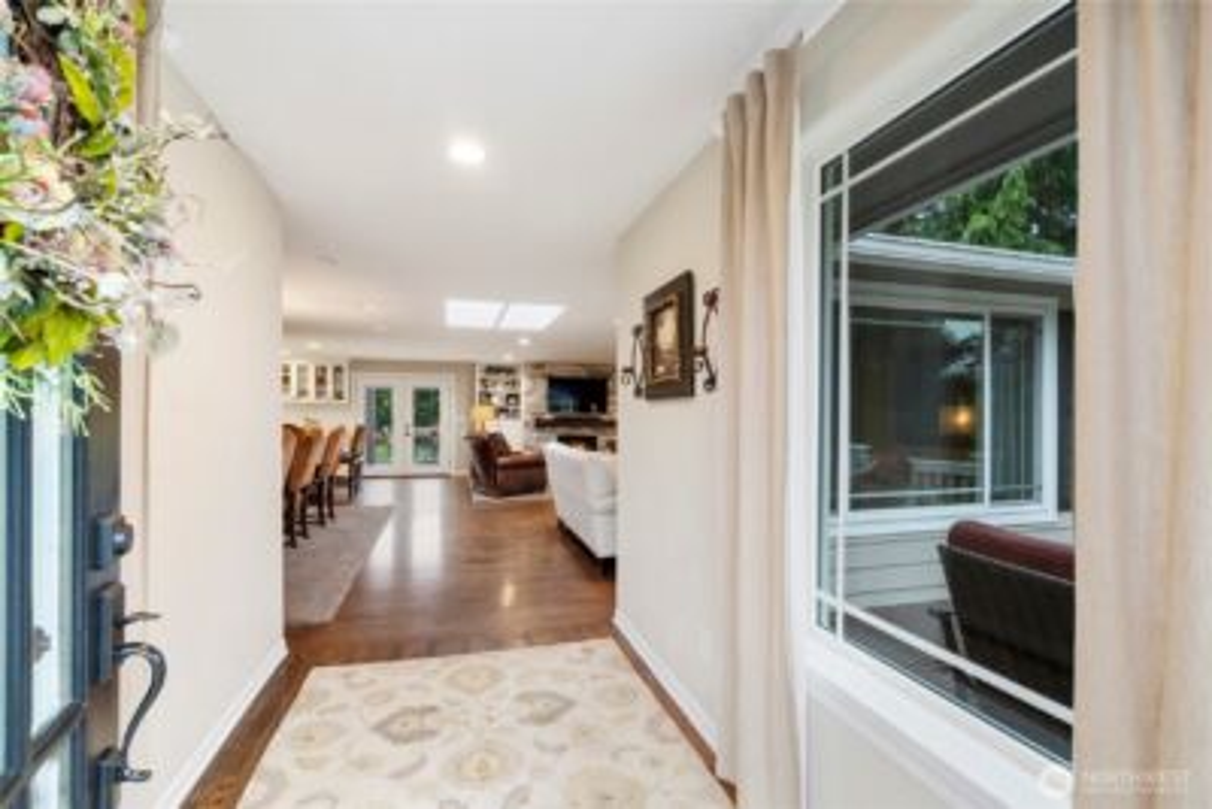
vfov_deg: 77.4
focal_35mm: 15
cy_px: 404
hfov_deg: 100.4
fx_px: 505
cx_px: 606
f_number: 8
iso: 800
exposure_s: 1/400
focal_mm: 10
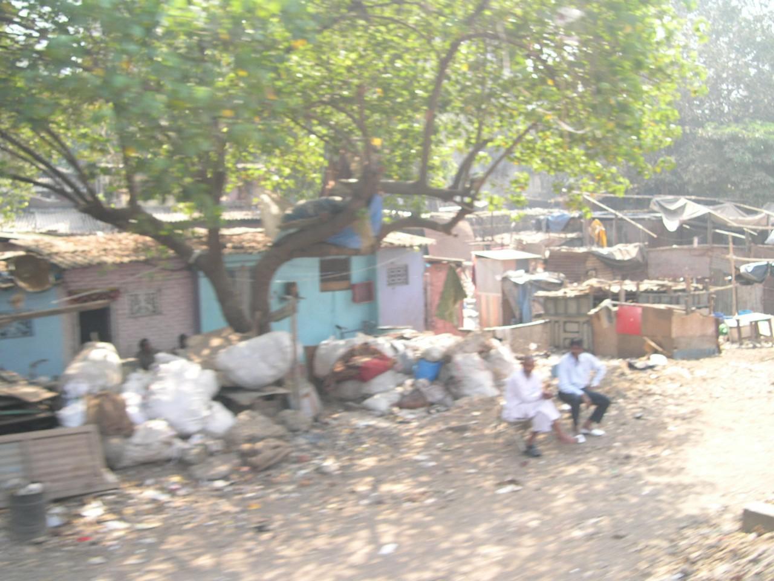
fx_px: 850
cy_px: 290
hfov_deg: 49.0
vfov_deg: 37.7
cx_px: 387
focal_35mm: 38
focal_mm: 8
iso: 100
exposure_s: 1/158
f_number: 2.8
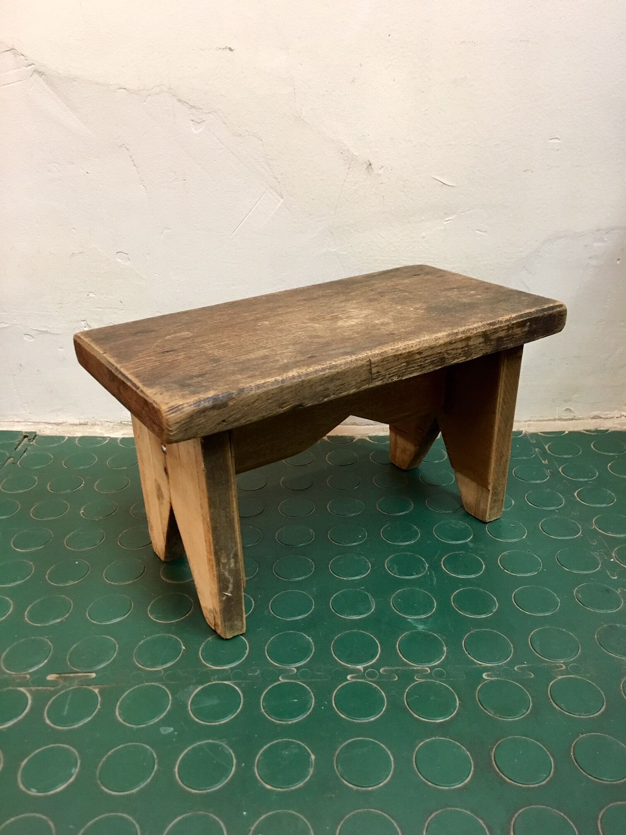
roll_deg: +1.2
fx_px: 699
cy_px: 418
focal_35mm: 29
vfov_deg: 61.7
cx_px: 313
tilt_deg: -26.0
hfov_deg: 48.2
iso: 200
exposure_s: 1/20
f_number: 2.2
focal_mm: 4.15
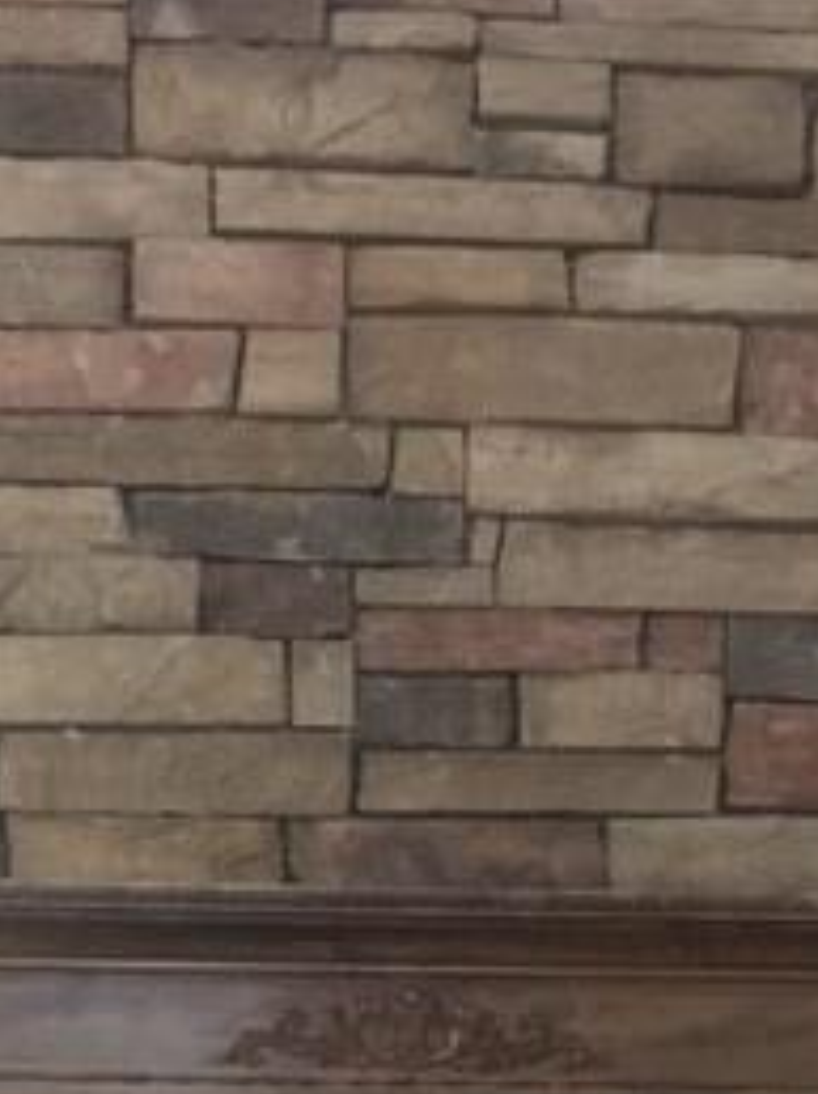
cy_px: 1285
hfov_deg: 20.4
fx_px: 2272
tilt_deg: -4.9
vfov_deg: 24.7
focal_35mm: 72
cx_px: 530
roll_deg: -0.5
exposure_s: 1/15
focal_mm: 4.15
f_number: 2.2
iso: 320
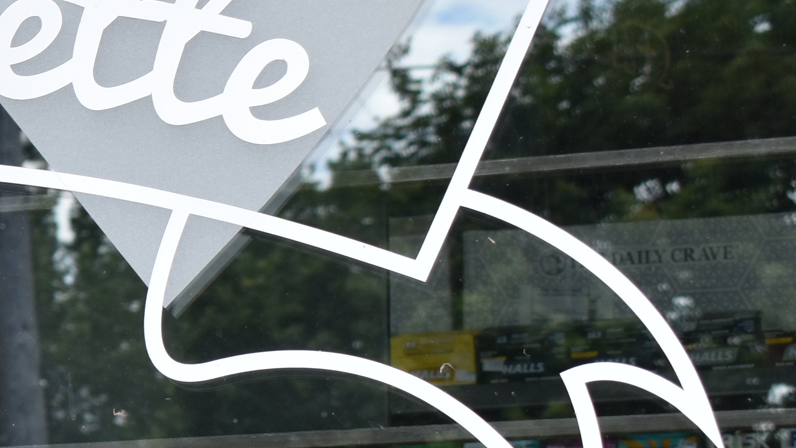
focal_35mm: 154
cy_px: 598
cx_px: -453
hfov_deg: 13.1
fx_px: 3250
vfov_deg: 7.8
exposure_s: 1/250
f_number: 6.3
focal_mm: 28
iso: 200
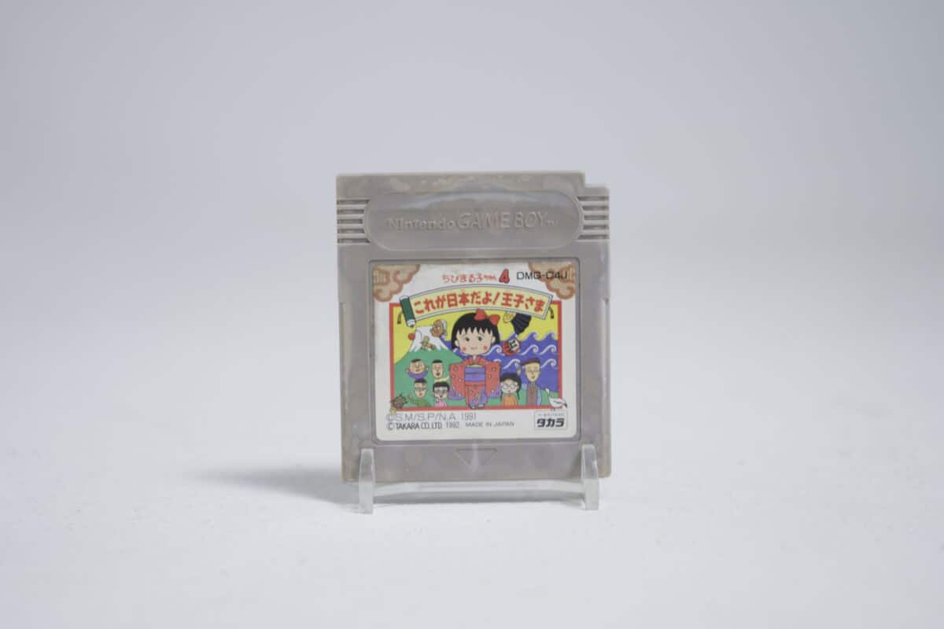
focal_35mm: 69
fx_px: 1809
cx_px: 472
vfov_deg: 19.7
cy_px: 314
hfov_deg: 29.2
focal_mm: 69
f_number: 5.6
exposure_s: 1/6
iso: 100
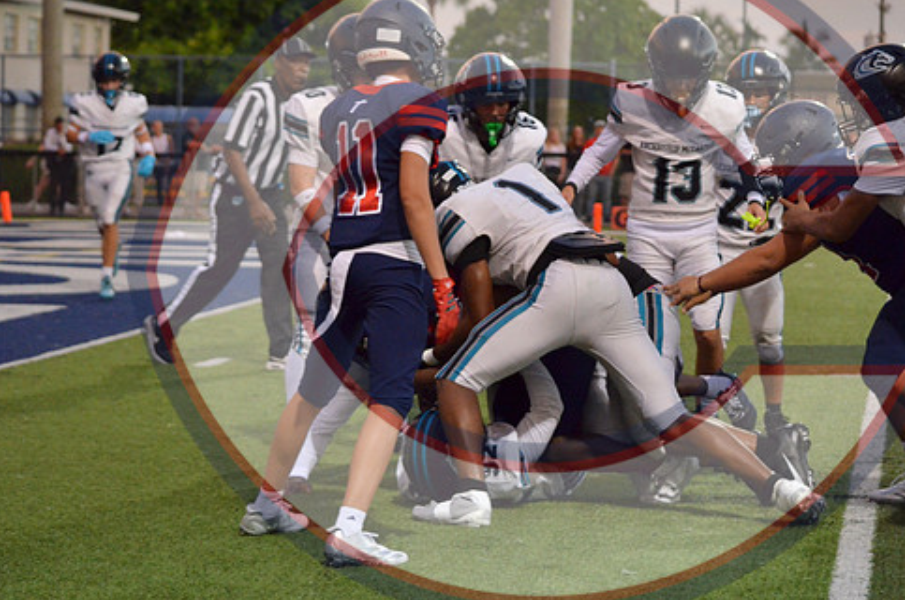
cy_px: 270
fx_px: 3161
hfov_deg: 16.3
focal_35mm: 126
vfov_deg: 10.8
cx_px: 536
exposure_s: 1/500
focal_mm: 70
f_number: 4.5
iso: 2500
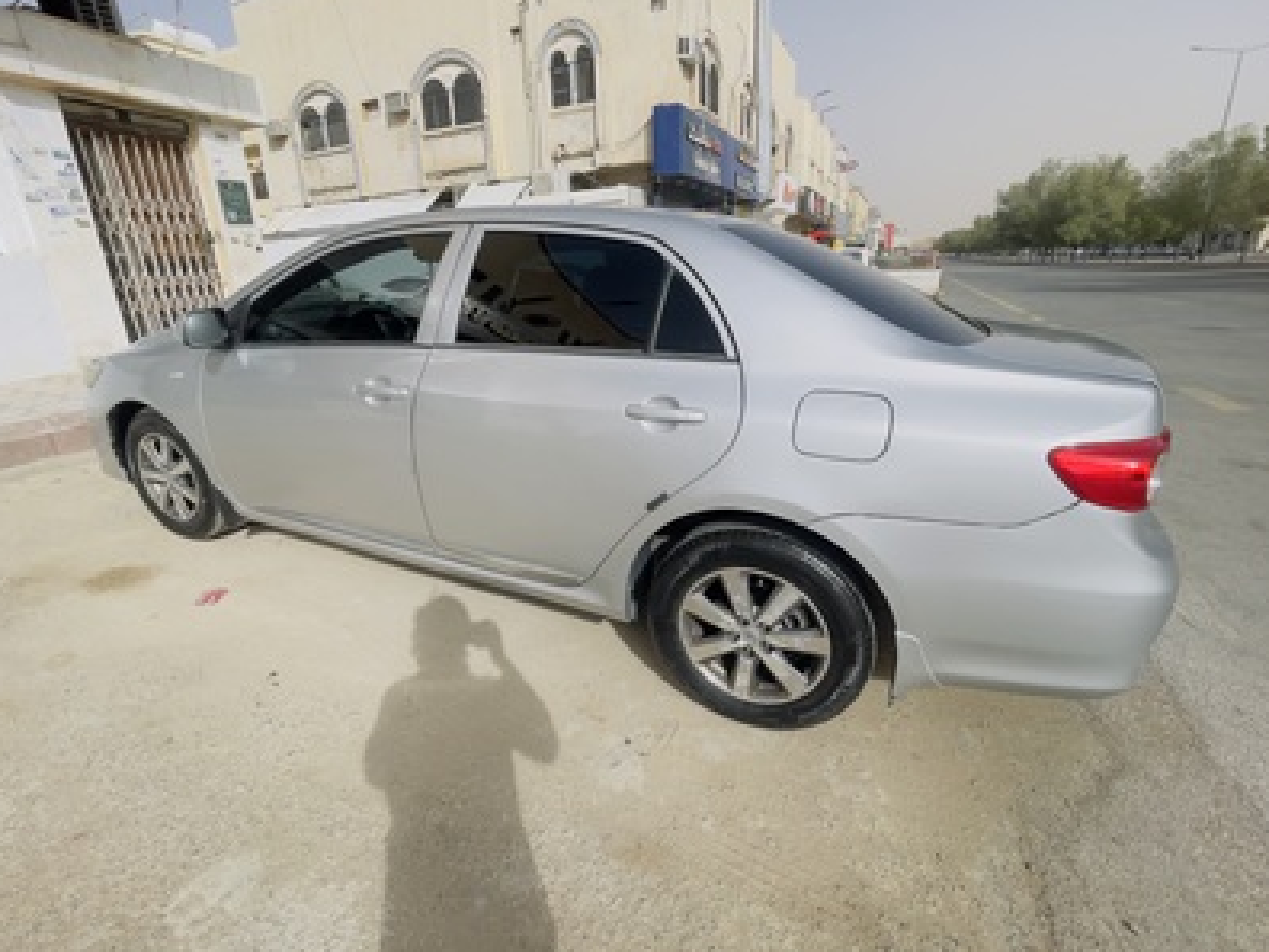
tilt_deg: -16.0
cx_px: 614
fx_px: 550
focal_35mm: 15
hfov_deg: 98.1
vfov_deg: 81.7
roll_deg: +1.3
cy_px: 460
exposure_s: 1/1410
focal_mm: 1.54
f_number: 2.4
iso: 25
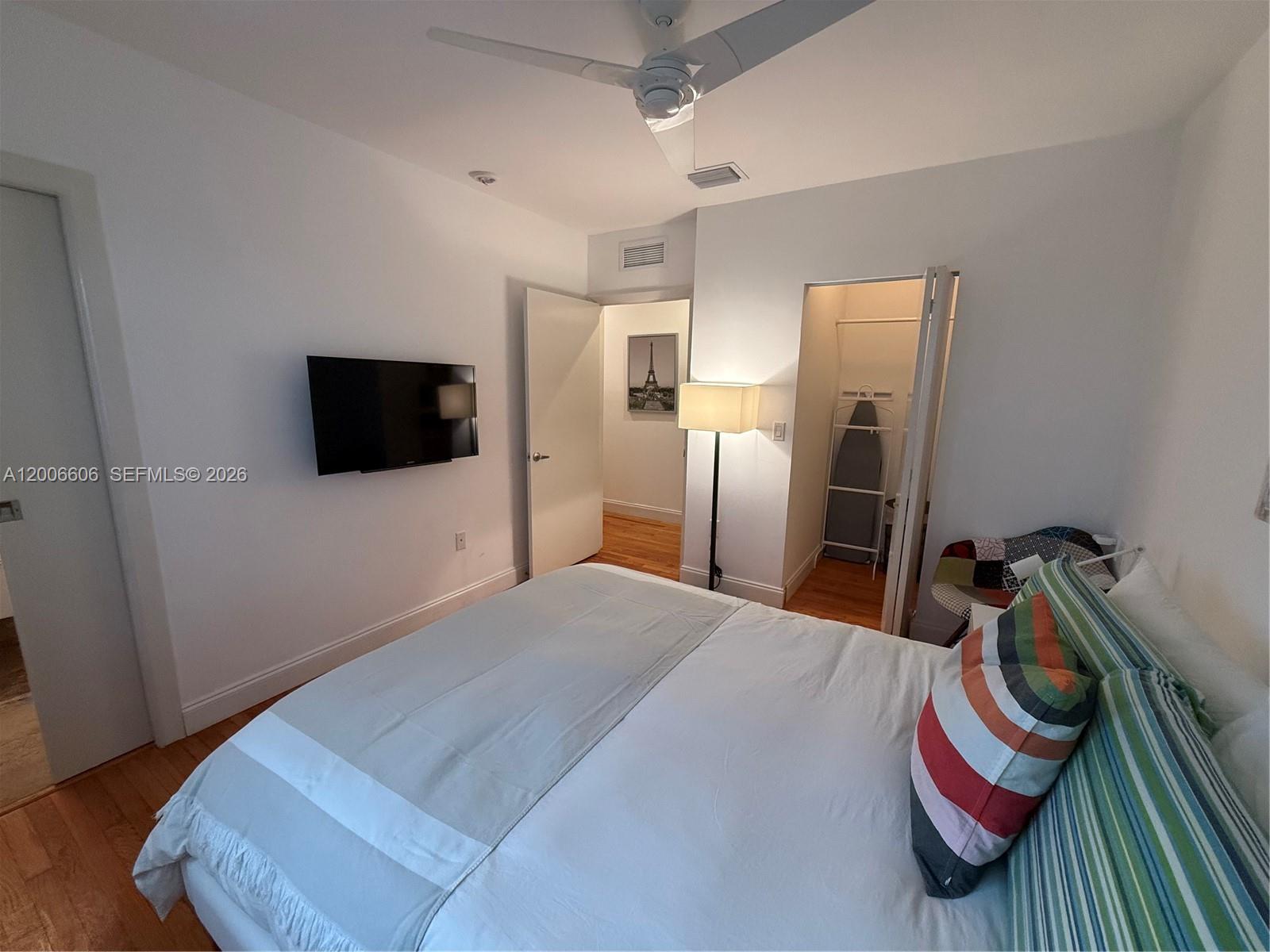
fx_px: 514
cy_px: 476
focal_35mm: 14
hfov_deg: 102.1
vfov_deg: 85.7
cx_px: 635
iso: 250
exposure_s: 1/120
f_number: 2.2
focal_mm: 2.22
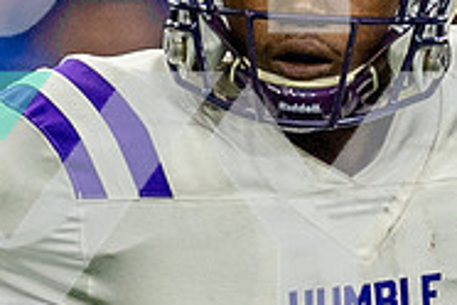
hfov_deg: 1.0
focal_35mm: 2016
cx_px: 440
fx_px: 25590
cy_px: 688
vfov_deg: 0.7
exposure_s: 1/1250
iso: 1250
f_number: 2.8
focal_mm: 200
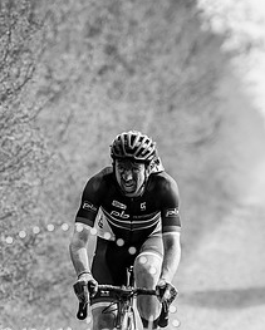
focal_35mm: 476
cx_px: 96
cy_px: 198
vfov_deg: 4.1
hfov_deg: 3.3
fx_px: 4658
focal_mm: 175
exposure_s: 1/1000
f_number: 3.5
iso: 125
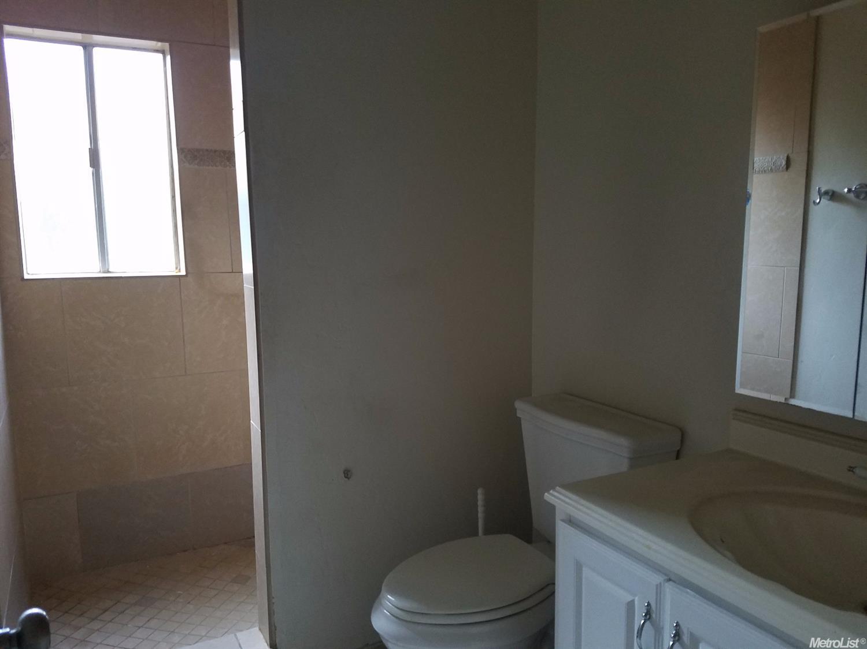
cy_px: 324
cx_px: 434
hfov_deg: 67.3
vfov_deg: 53.0
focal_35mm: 26
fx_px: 651
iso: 160
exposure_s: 1/25
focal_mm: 4.2
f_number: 1.7
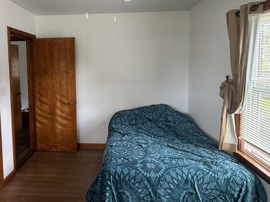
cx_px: 105
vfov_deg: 52.6
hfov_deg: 66.5
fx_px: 203
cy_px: 79
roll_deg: +0.4
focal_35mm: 26
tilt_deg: -5.4
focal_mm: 2.22
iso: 320
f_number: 2.2
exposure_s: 1/83
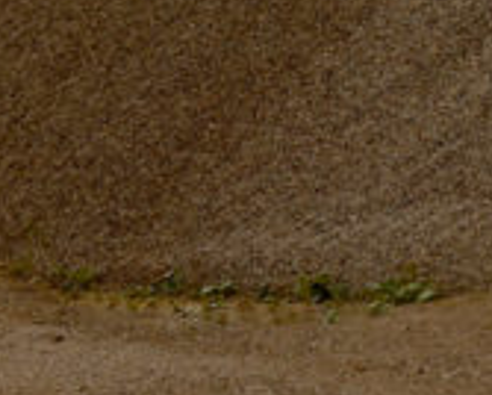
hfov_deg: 1.2
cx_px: -769
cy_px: -385
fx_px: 23486
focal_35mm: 1611
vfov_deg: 1.0
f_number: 7.1
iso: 200
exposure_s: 1/1000
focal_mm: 280
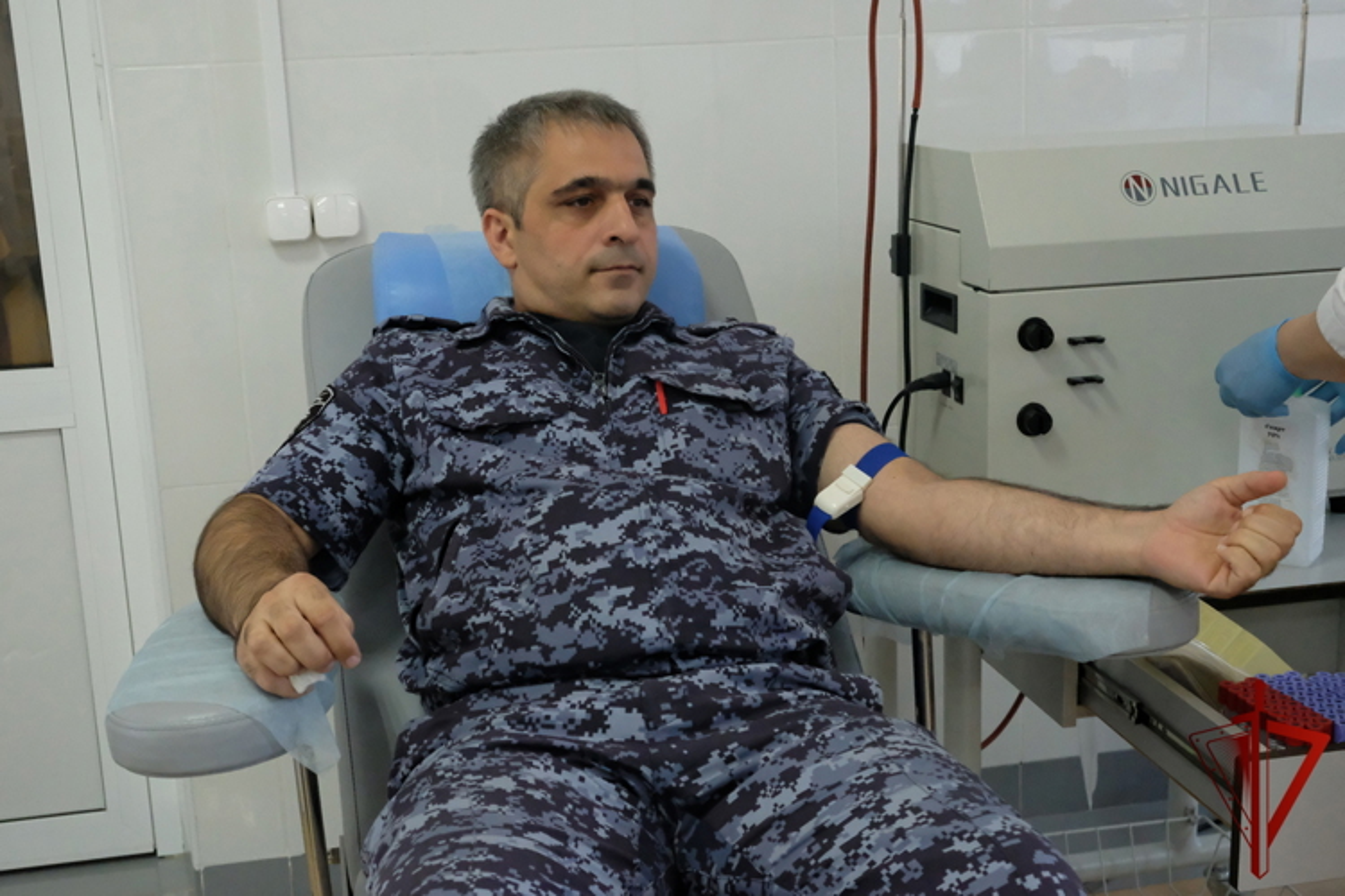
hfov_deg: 43.6
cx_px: 672
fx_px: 1681
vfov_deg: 29.9
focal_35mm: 45
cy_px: 448
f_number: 7.1
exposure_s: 1/550
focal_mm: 30.2
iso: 12800
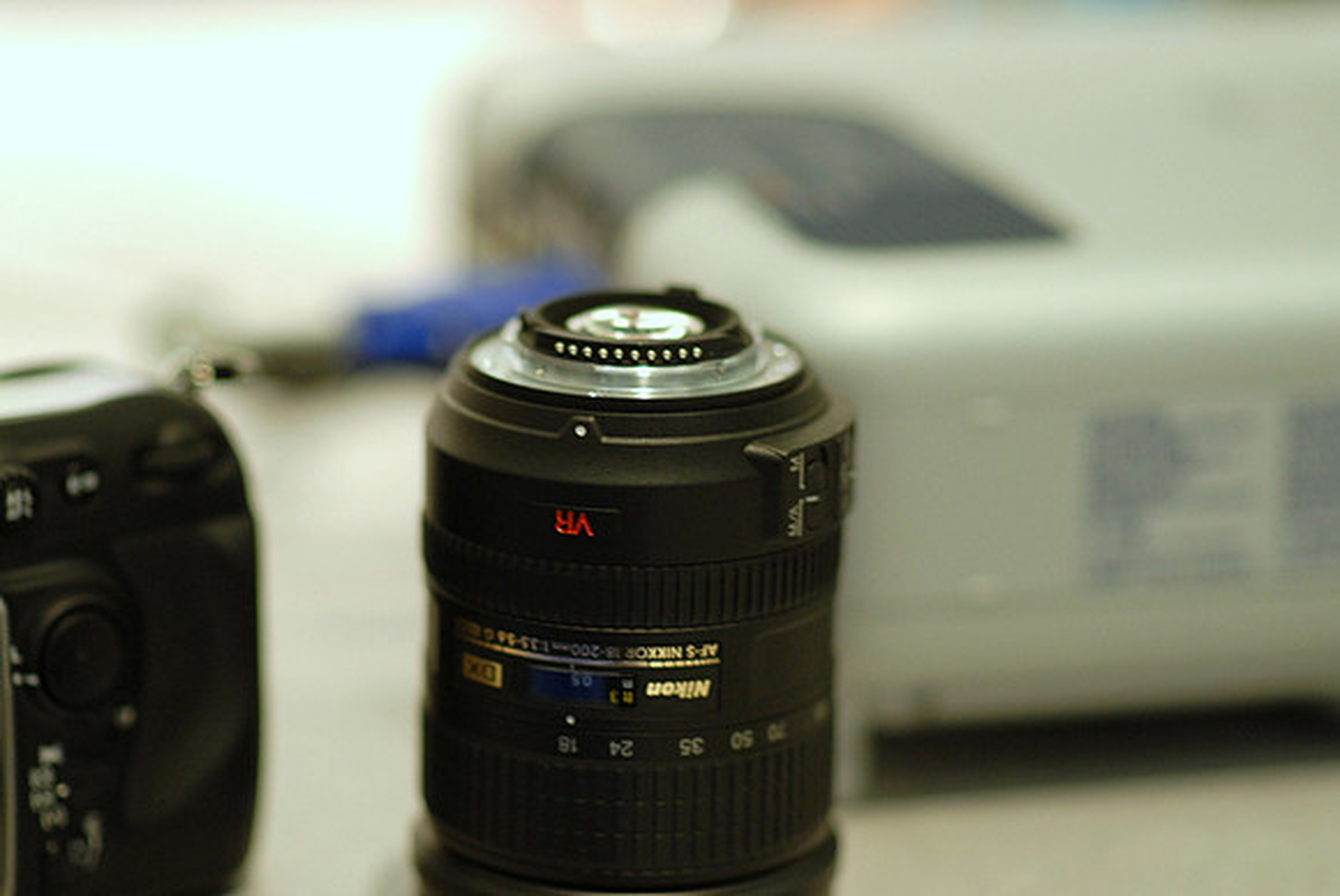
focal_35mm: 128
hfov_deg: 16.1
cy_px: 448
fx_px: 4751
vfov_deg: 10.8
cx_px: 670
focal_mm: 85
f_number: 1.4
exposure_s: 1/45
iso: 400
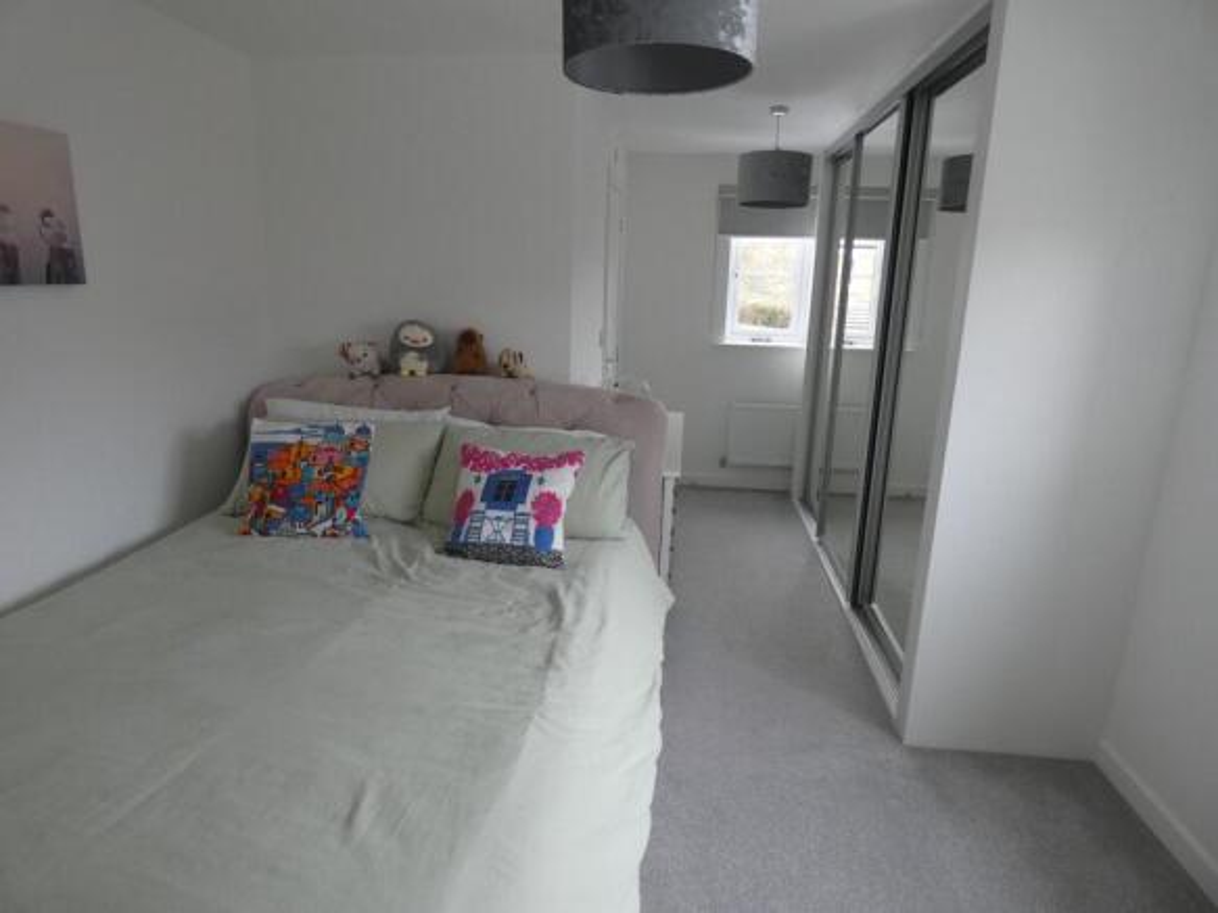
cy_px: 456
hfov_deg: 81.8
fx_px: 704
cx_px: 609
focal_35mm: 20
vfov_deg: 66.0
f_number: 2.8
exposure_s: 1/60
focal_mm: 3.6
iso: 400
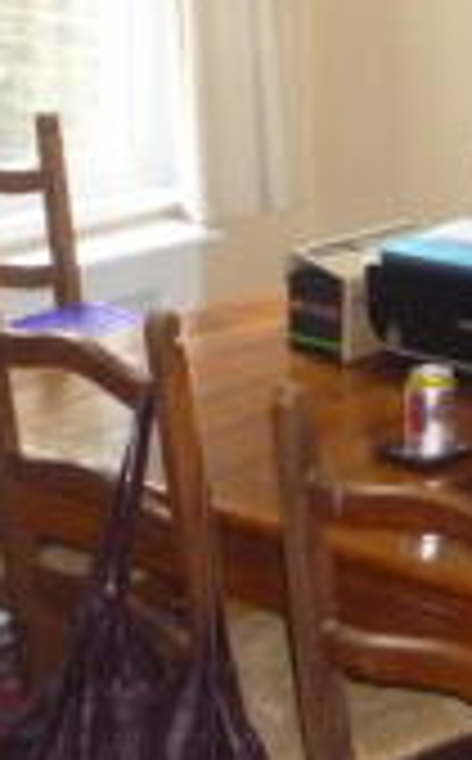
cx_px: 438
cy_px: 61
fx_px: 2274
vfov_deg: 18.6
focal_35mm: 110
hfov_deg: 11.8
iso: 500
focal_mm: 5.2
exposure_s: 1/30
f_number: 3.3
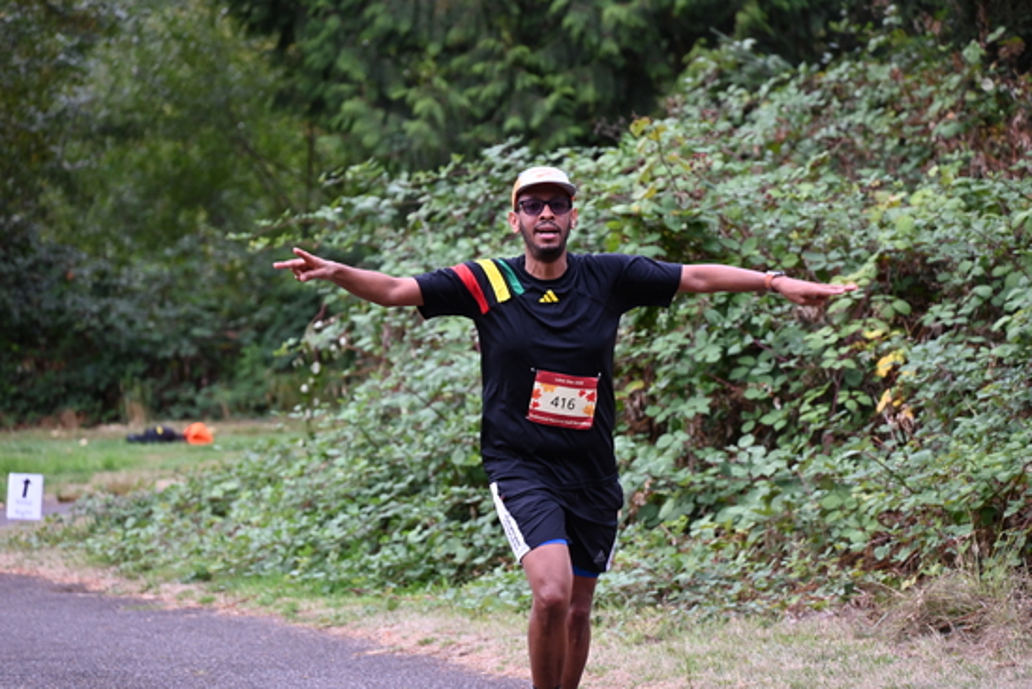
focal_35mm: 200
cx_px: 516
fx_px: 5734
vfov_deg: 6.9
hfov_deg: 10.3
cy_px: 344
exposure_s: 1/250
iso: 800
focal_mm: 200
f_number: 6.3
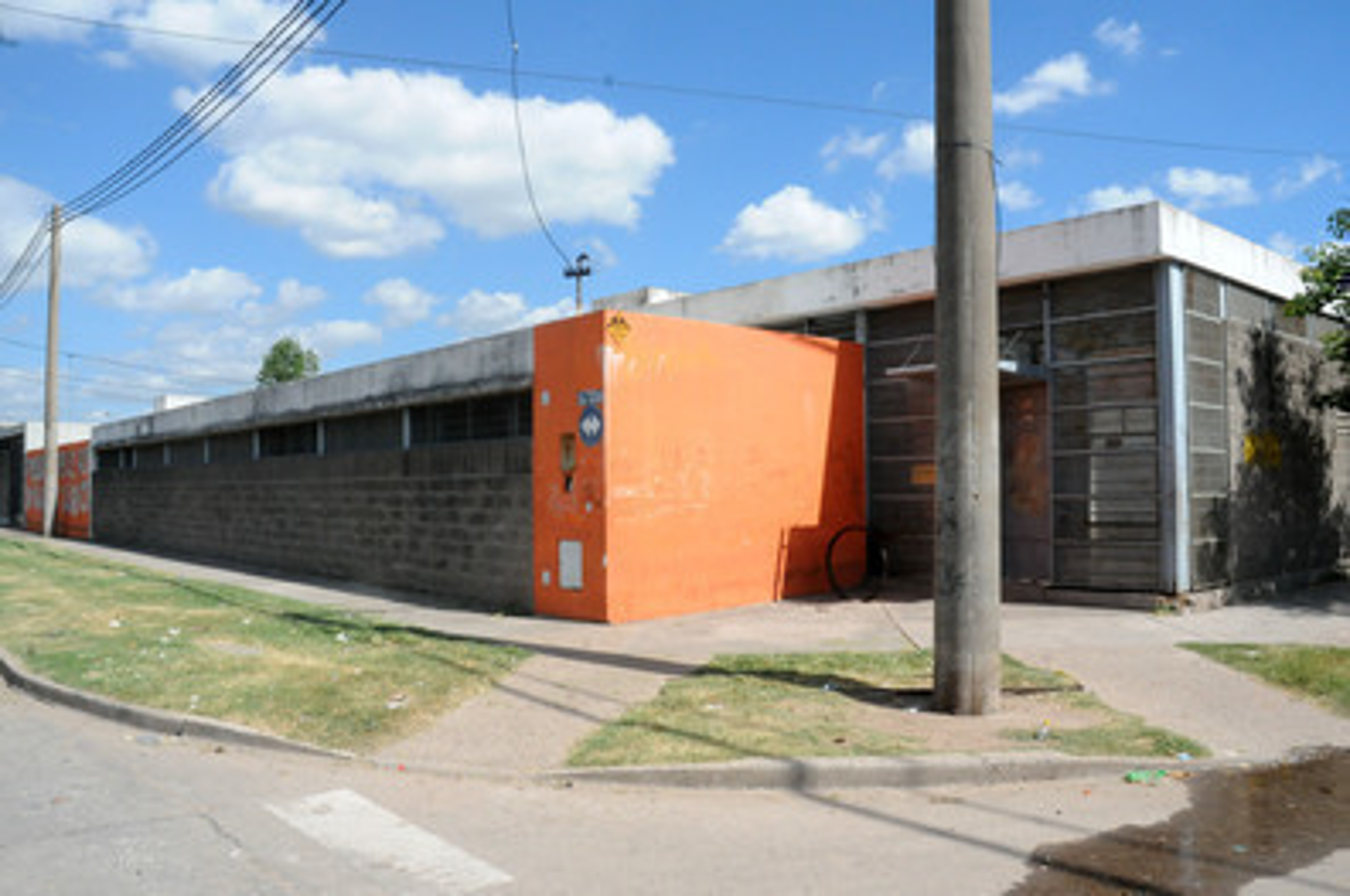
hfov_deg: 67.4
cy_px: 448
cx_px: 675
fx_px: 1011
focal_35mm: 27
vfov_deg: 47.8
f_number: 14
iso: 1600
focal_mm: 18
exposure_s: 1/800
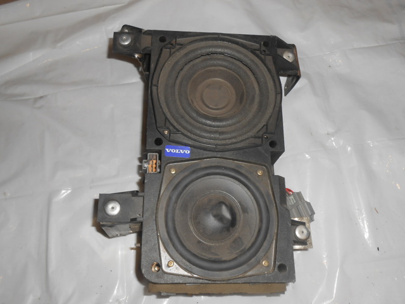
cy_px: 152
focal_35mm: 30
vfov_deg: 46.8
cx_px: 202
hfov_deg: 60.0
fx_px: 351
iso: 80
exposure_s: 1/25
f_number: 3.8
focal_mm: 5.3
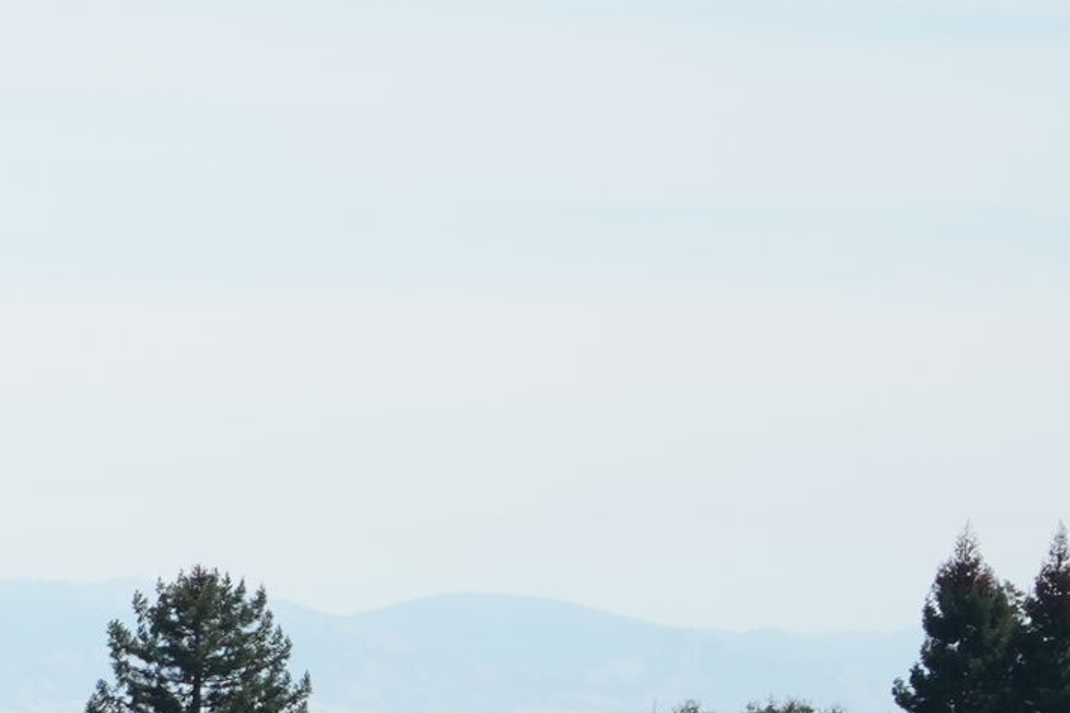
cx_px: -1142
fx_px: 17148
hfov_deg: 3.5
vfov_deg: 2.4
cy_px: 1563
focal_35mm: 577
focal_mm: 95
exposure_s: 1/1250
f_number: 5.6
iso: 320
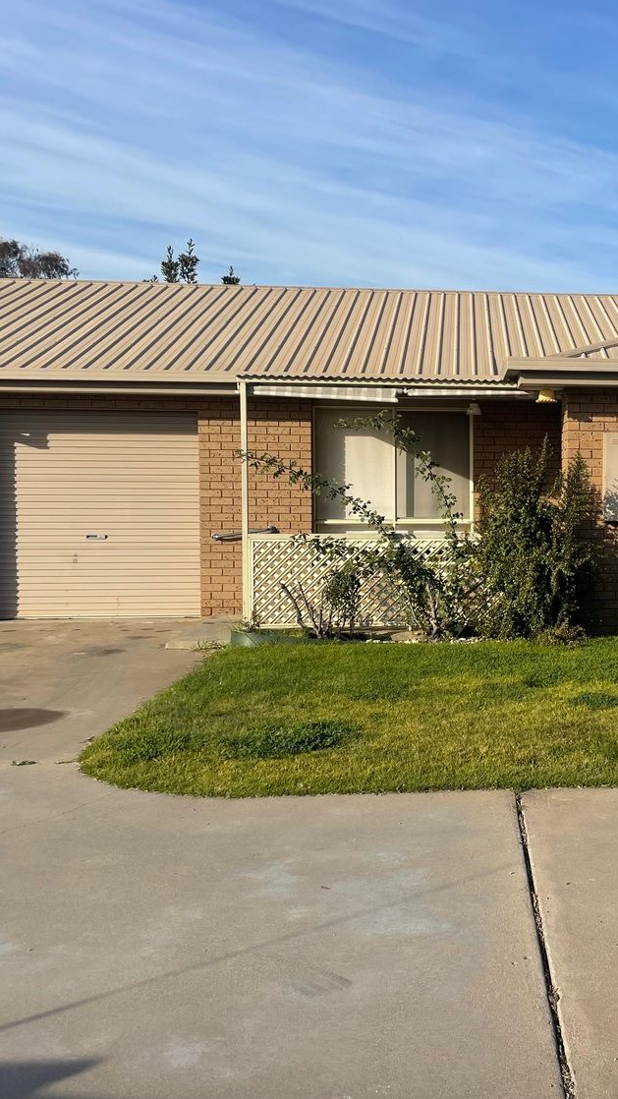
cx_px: 579
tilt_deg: -3.7
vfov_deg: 52.8
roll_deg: -0.3
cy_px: 547
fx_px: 1107
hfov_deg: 29.6
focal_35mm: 38
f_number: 1.6
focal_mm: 4.2
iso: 32
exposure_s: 1/2564
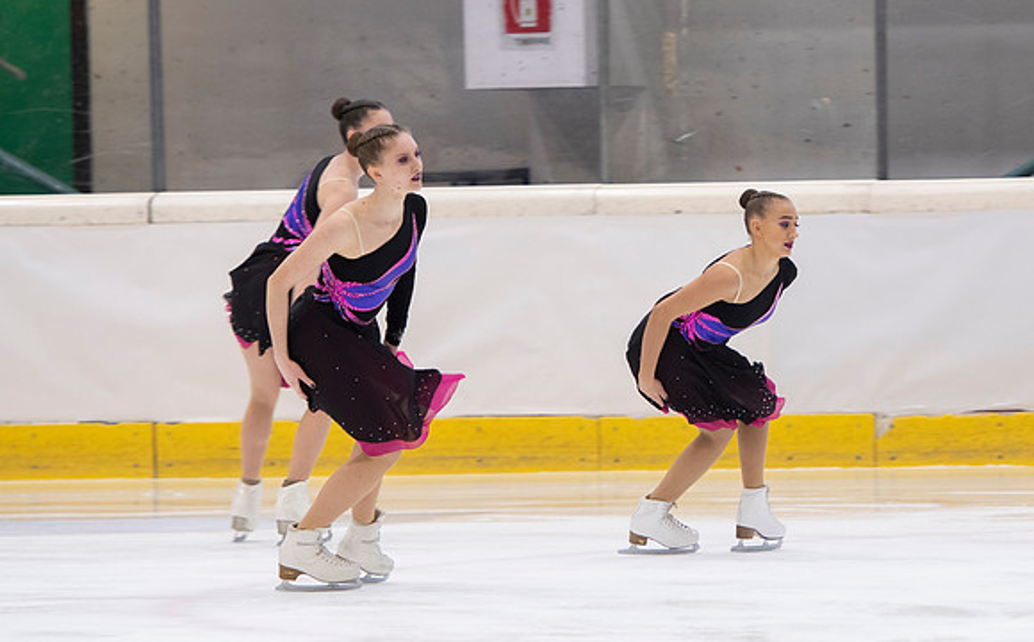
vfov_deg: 3.5
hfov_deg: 5.7
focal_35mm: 372
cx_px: 762
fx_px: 10466
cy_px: 240
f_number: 3.5
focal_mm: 160
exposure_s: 1/200
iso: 800
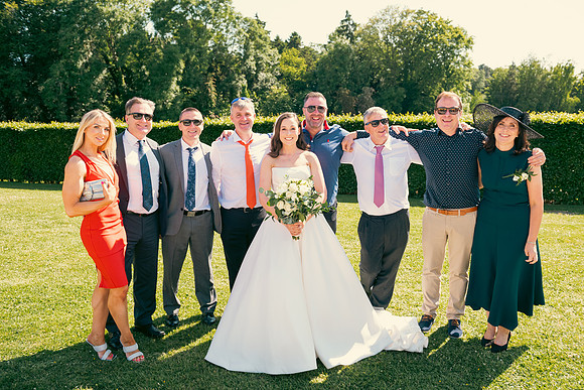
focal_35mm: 28
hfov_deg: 65.5
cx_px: 292
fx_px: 454
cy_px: 195
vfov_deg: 46.4
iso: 200
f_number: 5
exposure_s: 1/400
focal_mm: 28
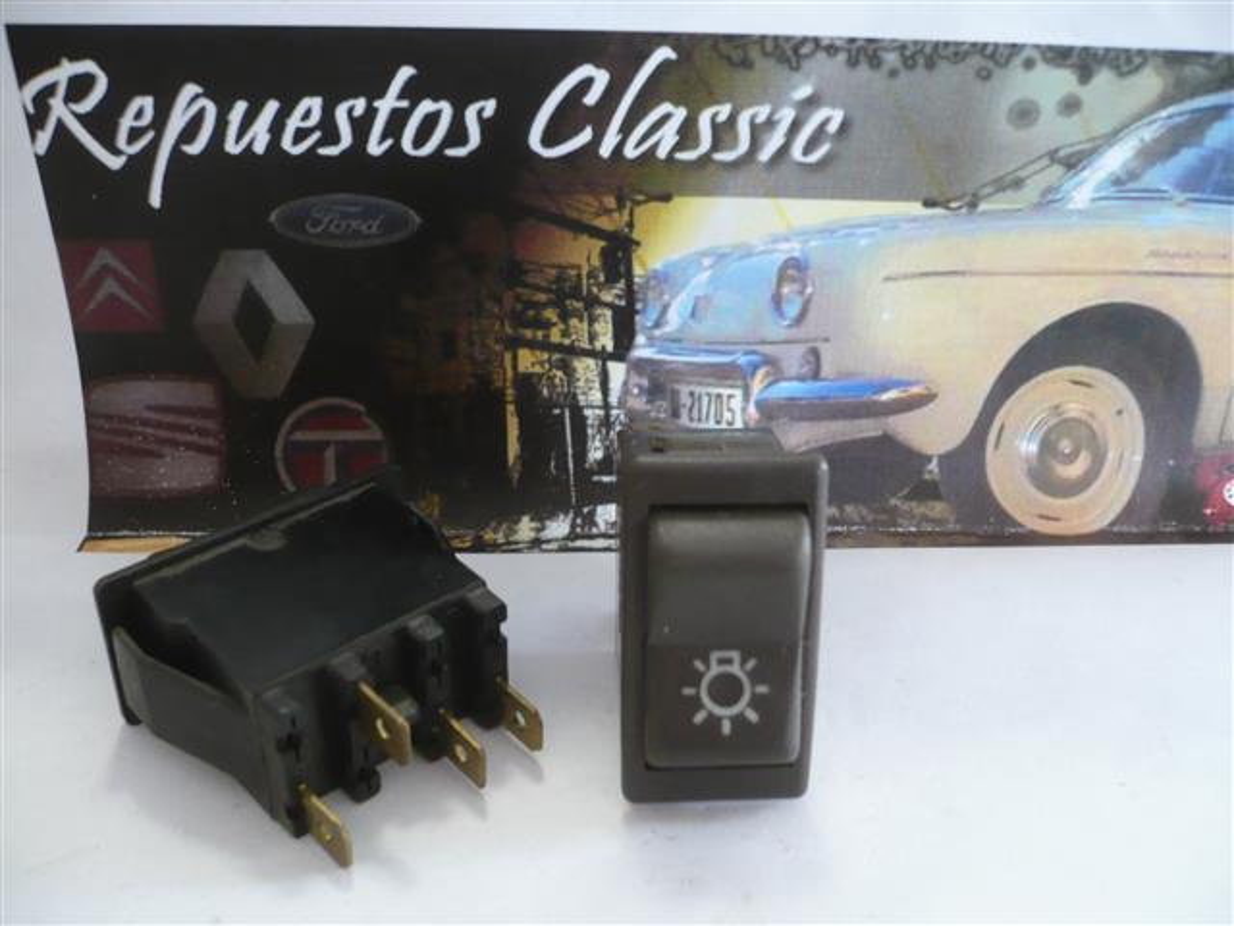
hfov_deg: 52.6
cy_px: 463
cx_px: 617
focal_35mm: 35
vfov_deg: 40.7
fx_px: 1248
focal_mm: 5.8
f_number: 2.8
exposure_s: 1/15
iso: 200
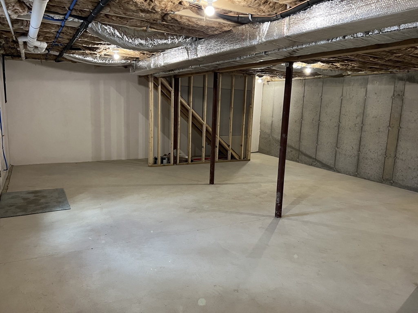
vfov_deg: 53.1
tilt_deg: -9.7
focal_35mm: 26
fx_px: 314
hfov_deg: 67.3
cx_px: 209
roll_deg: -0.9
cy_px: 156
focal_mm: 5.7
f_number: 1.5
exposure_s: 1/60
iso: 250
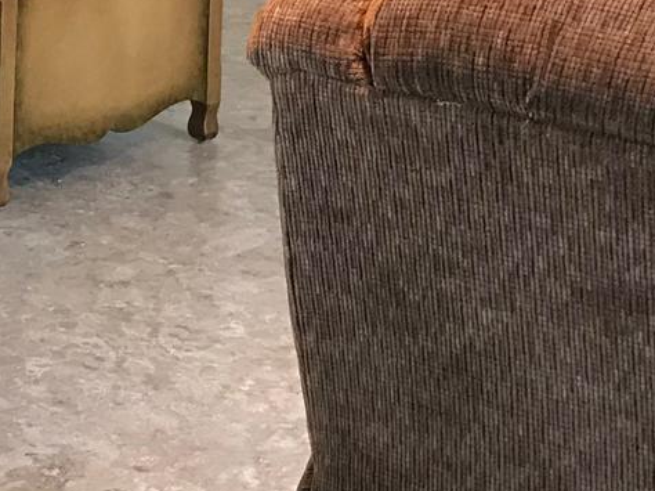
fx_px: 2288
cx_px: 21
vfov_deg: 11.5
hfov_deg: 16.0
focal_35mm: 121
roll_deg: -2.0
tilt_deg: -5.8
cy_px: -319
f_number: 1.8
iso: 50
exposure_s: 1/15
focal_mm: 3.99
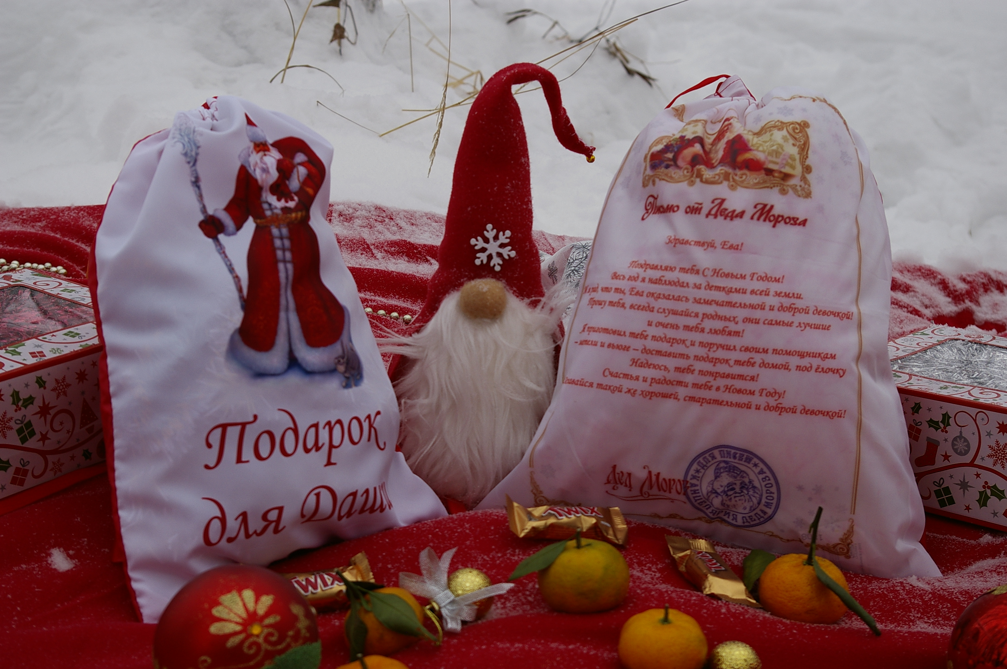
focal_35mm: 60
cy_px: 334
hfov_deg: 33.4
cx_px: 504
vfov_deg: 22.6
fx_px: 1677
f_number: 8
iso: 200
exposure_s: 1/200
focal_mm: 40
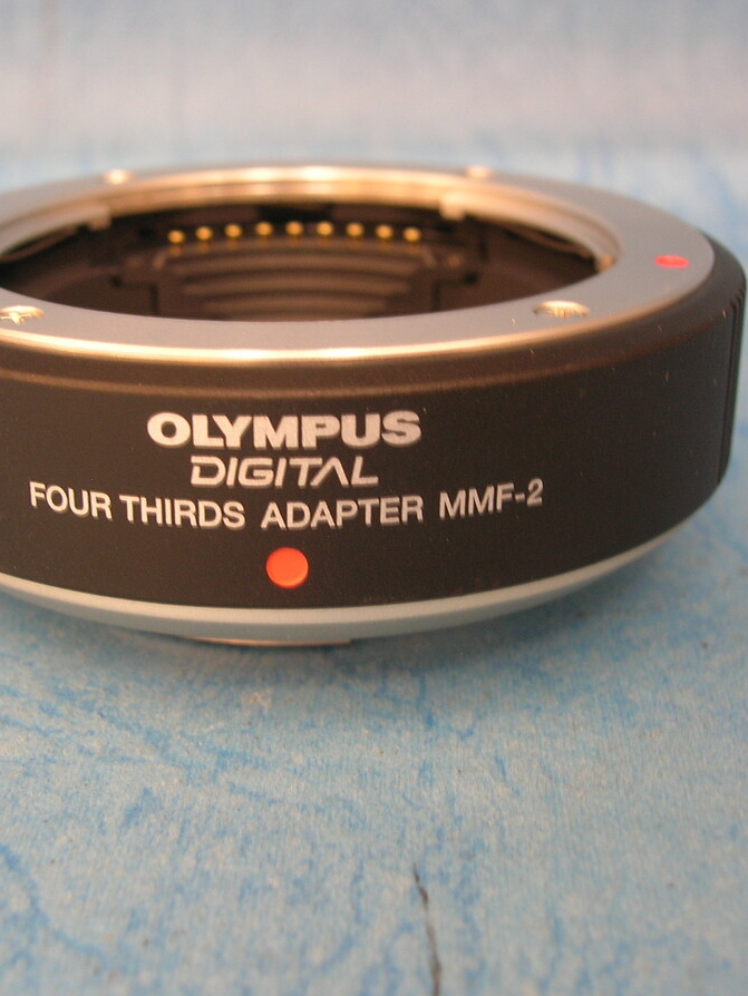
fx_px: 1469
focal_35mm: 51
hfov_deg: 28.5
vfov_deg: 37.5
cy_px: 498
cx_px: 313
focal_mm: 6.4
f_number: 3
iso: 50
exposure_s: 1/4.7
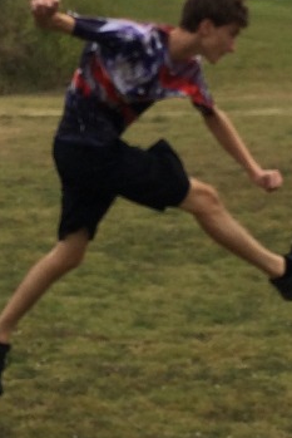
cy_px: 141
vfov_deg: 17.3
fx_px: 1434
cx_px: 78
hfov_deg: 11.6
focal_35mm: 118
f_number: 2.2
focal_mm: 4.15
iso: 32
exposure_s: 1/2160
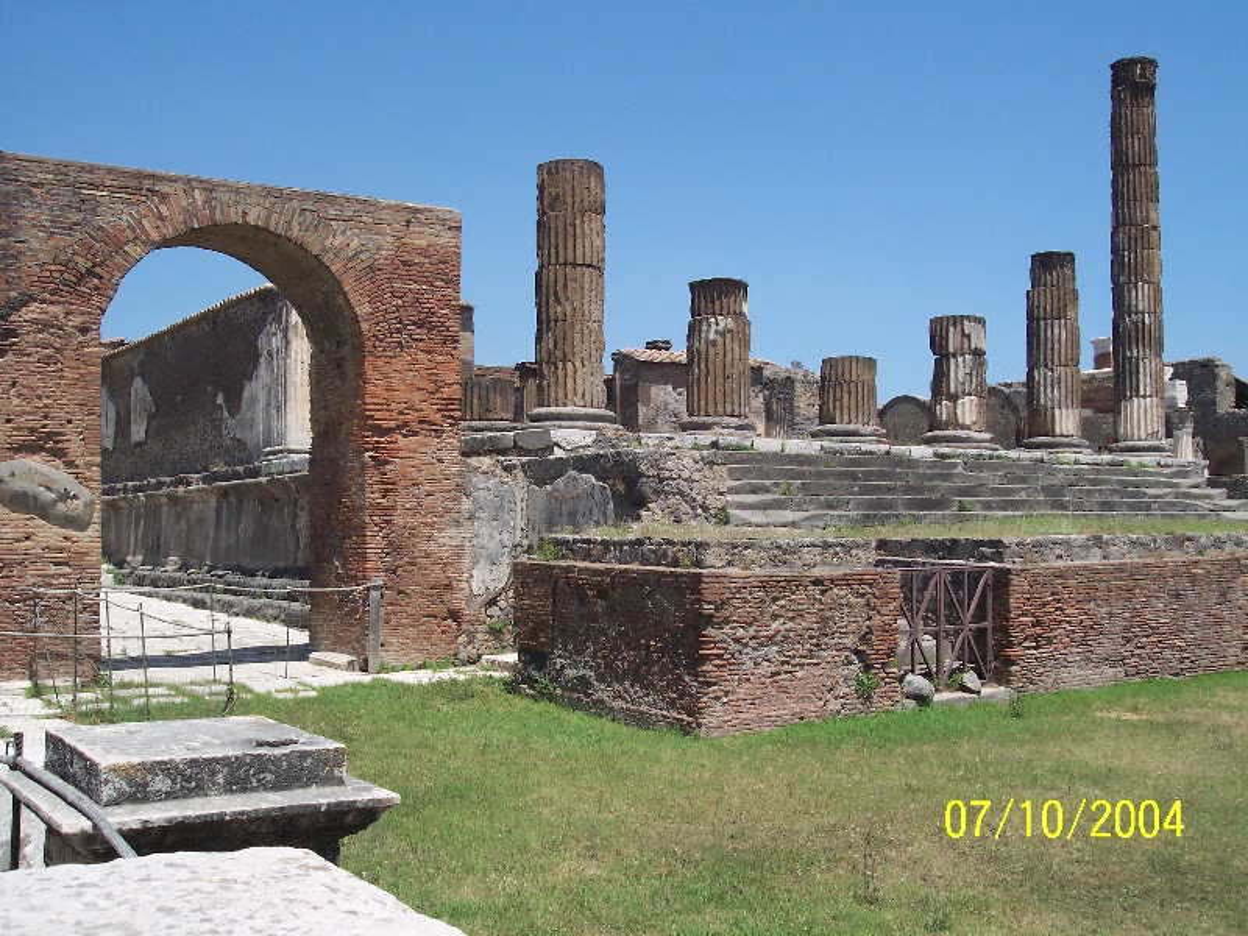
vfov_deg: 37.7
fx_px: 1370
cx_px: 624
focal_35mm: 38
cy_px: 468
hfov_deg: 49.0
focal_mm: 8
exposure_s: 1/700
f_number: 4.8
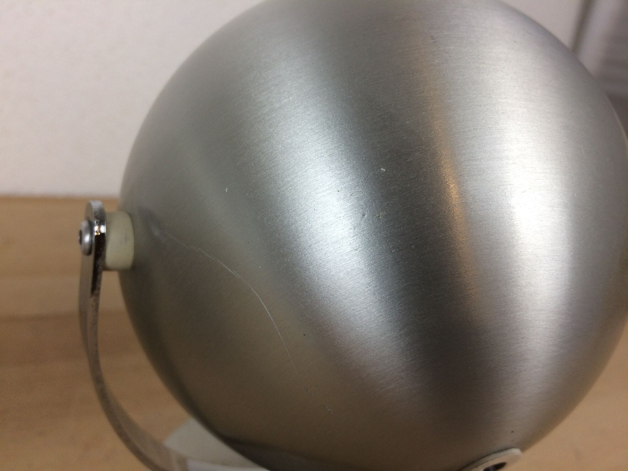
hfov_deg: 61.7
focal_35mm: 29
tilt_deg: -16.8
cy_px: 236
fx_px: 526
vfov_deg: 48.2
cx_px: 314
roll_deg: -9.7
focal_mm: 4.15
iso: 50
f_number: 2.2
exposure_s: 1/100
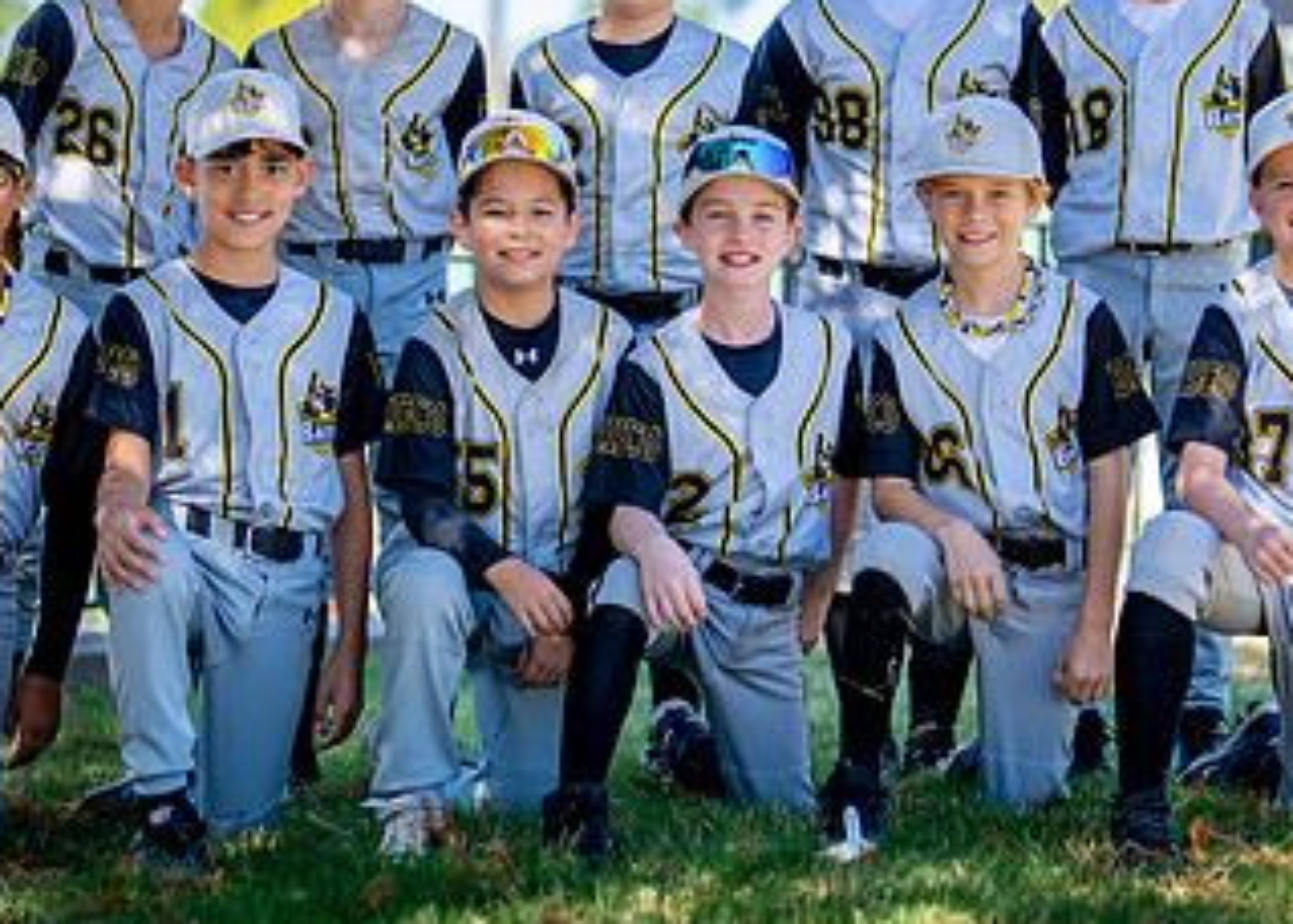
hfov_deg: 18.3
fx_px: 4004
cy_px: 298
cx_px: 718
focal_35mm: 109
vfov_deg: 13.1
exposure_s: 1/2500
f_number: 1.2
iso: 100
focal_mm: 50
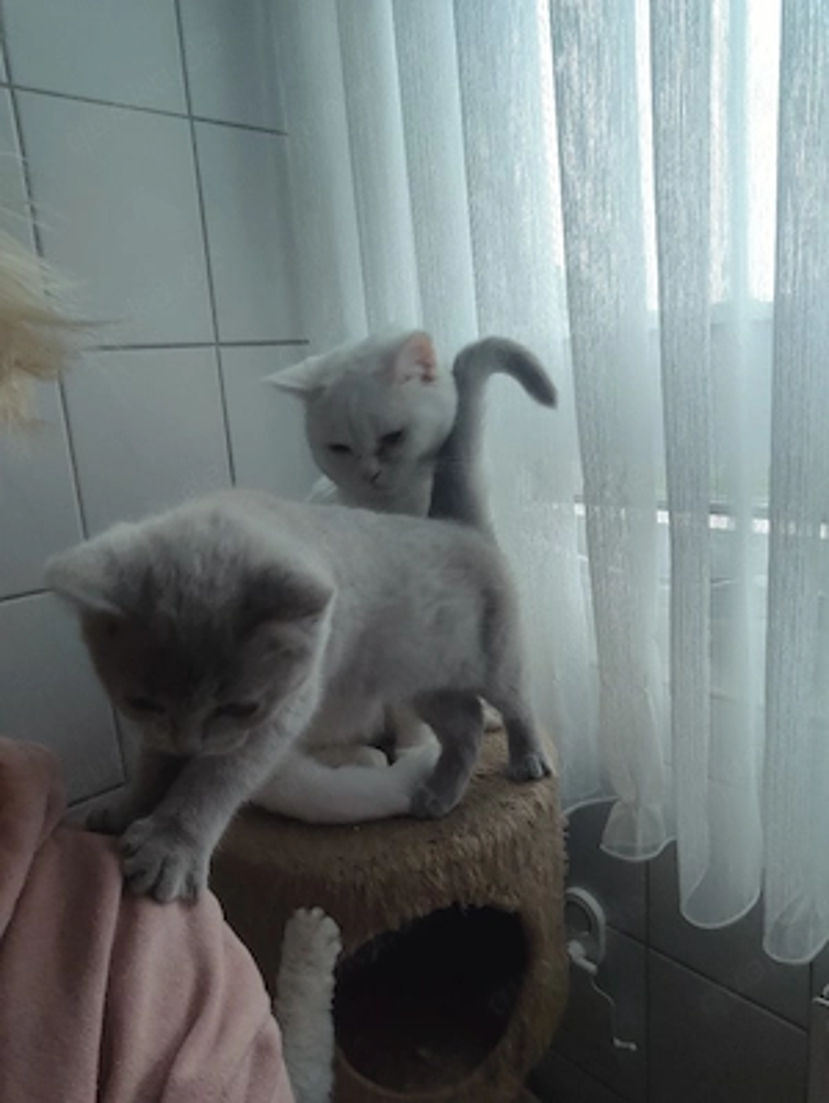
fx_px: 956
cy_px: 552
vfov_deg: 59.9
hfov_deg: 46.9
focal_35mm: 30
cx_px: 414
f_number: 2.45
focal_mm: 3.58
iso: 166
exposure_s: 1/33
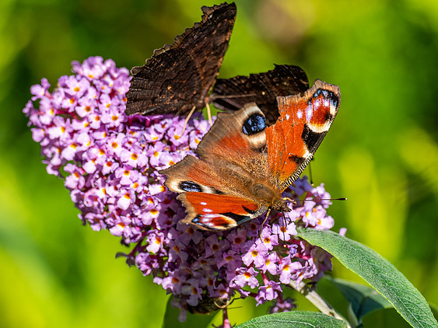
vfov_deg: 1.9
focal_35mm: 773
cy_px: 124
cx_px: 209
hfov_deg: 2.6
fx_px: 9779
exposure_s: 1/640
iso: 200
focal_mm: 300
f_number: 4.5
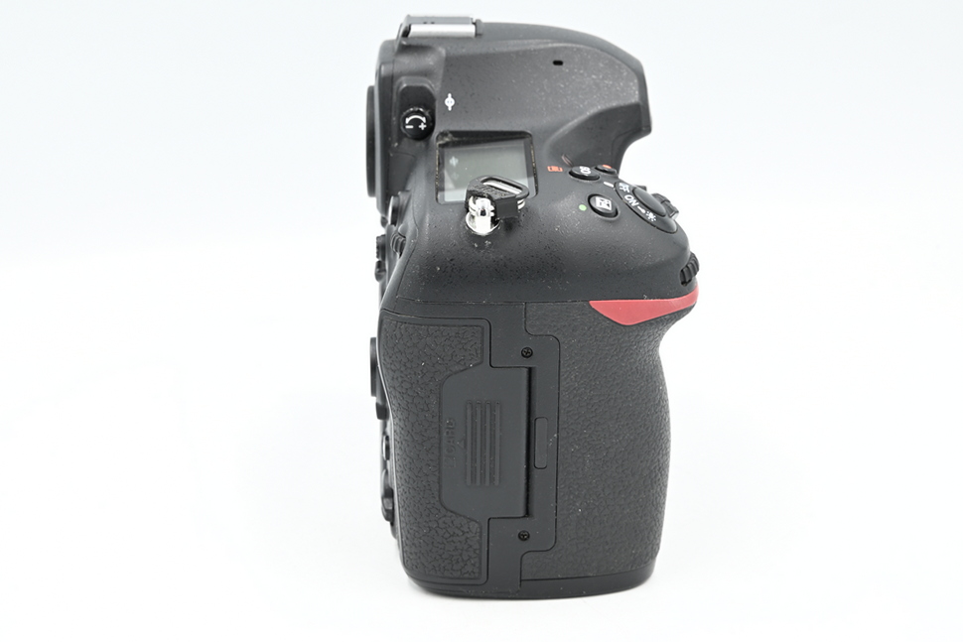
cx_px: 482
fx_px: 2006
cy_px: 321
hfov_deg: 27.0
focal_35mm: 75
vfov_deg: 18.2
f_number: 14
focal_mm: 75
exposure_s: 1/13
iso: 200
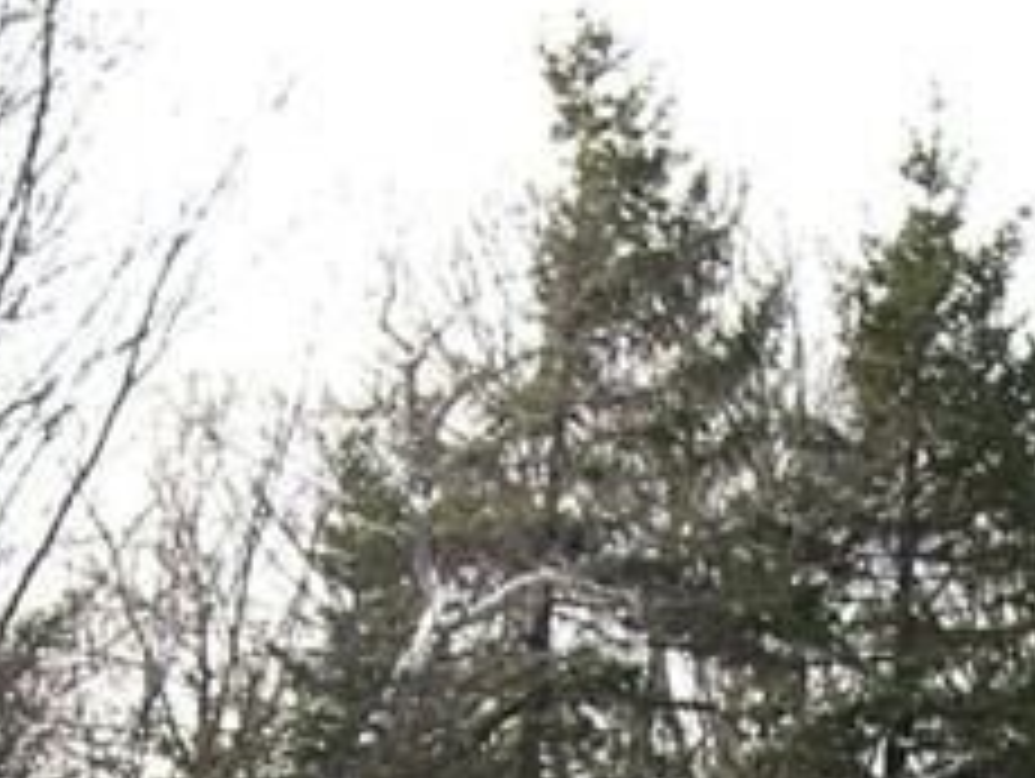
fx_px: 5058
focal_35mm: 169
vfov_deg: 8.3
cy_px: 1700
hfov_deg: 11.6
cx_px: 792
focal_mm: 8
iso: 100
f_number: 2.8
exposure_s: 1/336
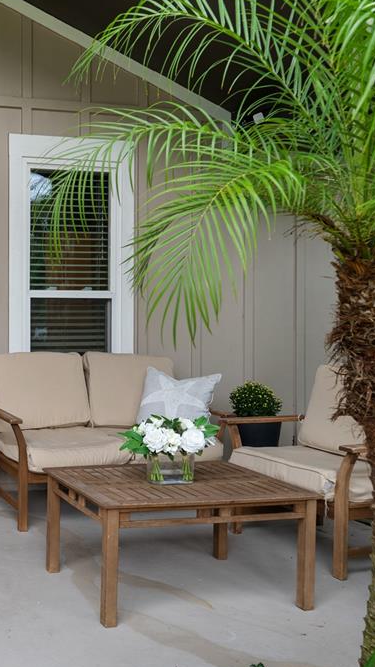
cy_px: 333
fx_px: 654
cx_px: -76
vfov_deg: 54.0
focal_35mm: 37
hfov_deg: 28.0
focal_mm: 23
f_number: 7.1
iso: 160
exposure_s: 1/25
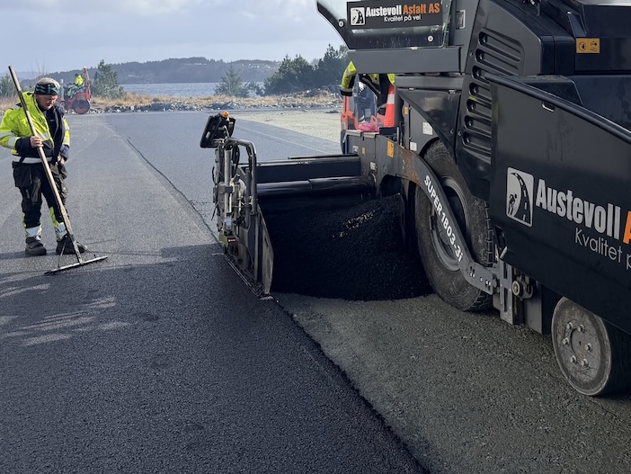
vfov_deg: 34.1
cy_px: 94
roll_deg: +0.9
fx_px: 748
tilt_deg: -1.1
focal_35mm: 41
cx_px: 428
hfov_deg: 45.0
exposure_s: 1/4975
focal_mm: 6.76
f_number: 1.78
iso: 80
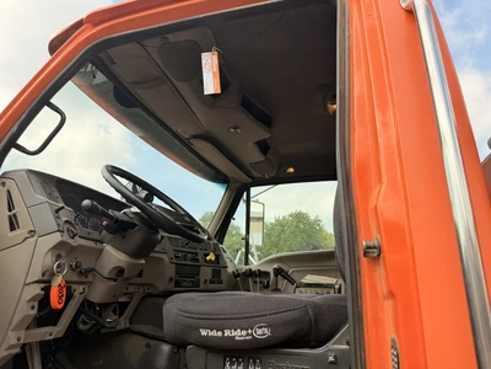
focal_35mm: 24
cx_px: 246
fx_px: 340
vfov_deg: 56.8
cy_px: 184
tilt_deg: +17.8
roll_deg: -0.5
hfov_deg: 71.6
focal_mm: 6.76
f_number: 1.78
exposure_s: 1/1230
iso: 80
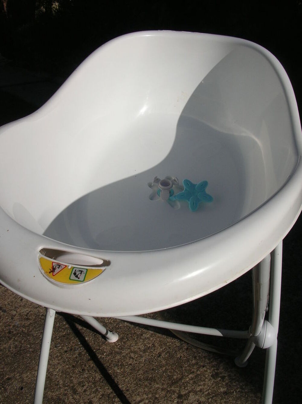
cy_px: 202
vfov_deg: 52.7
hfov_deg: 40.6
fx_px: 408
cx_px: 151
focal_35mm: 35
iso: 50
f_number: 5.6
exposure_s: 1/1100
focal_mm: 5.8
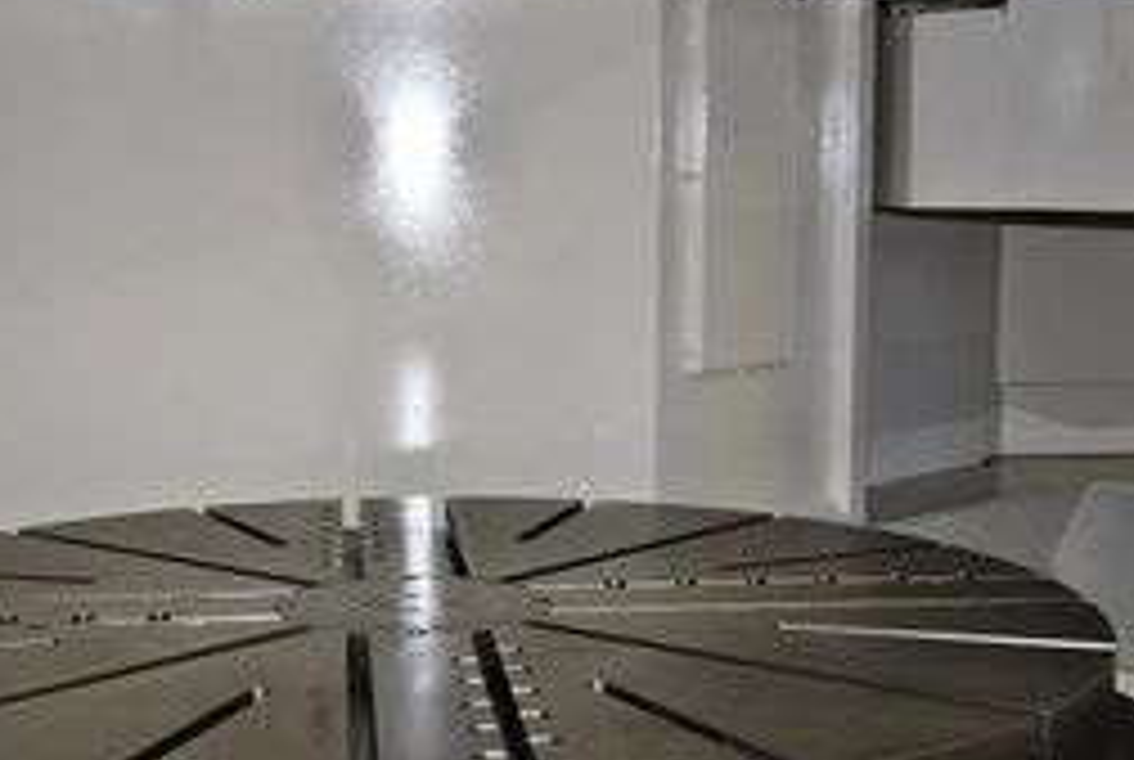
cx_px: 414
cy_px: 540
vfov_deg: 21.9
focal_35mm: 62
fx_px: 1956
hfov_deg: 32.2
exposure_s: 1/60
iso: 200
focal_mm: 26
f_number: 4
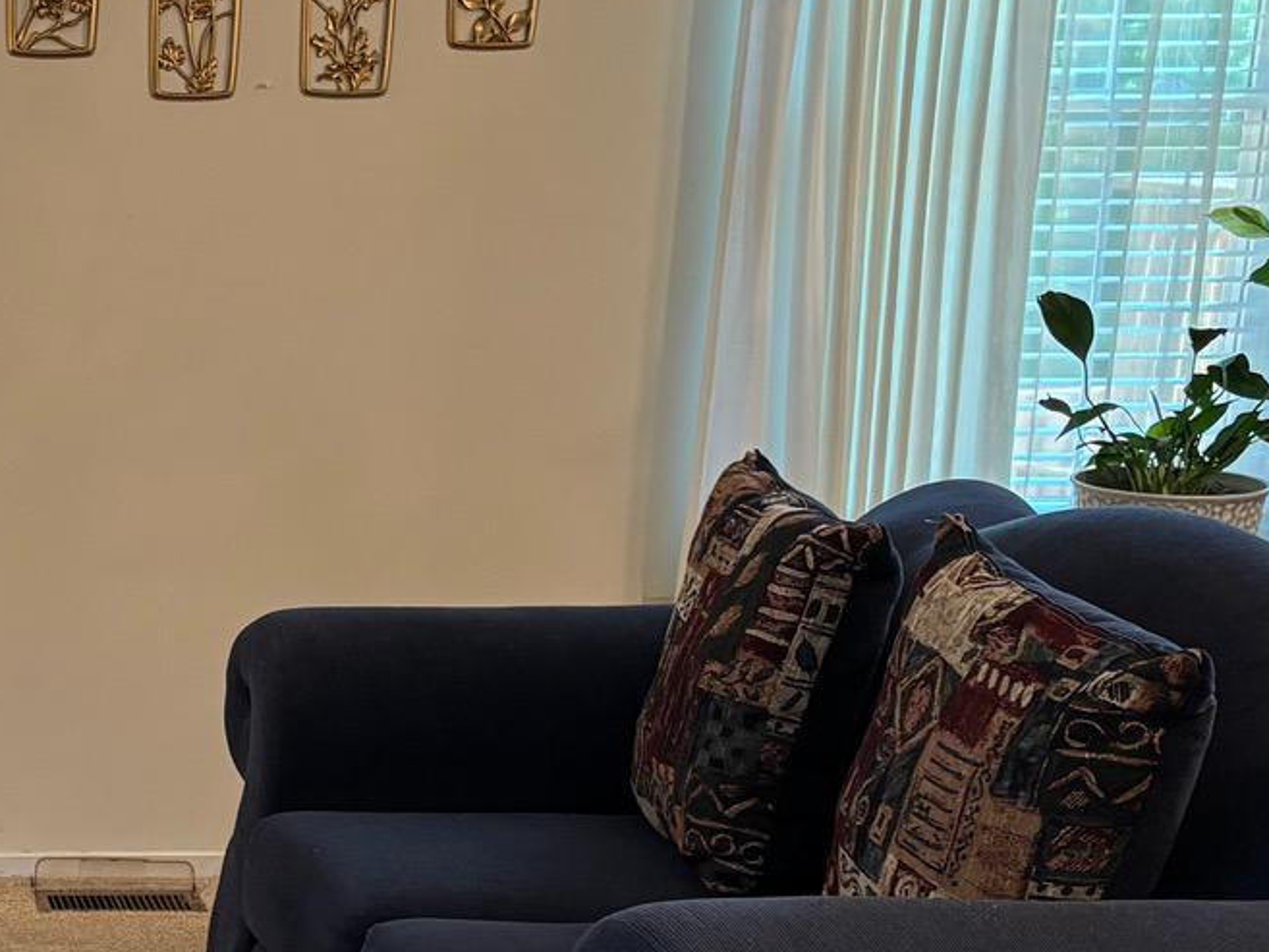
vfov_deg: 18.0
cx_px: -228
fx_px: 2970
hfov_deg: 22.4
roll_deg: -0.3
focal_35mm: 81
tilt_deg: -13.7
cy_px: 782
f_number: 1.6
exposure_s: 1/60
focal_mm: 5.96
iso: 200
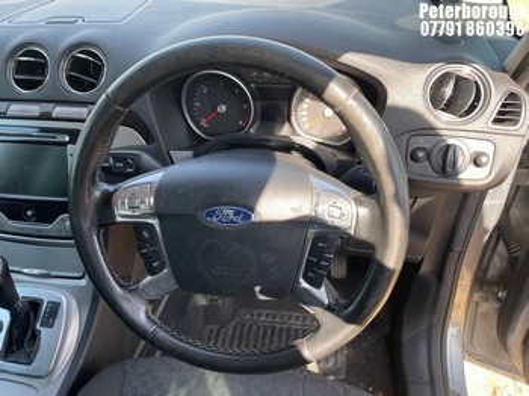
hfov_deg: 67.3
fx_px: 397
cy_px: 198
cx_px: 264
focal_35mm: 26
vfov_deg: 53.0
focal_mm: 4.2
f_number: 1.6
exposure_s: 1/123
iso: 32
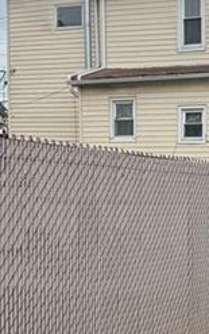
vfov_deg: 25.5
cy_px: 284
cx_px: 231
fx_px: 718
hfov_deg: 16.1
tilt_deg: -4.9
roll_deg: -1.2
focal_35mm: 79
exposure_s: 1/3584
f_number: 1.78
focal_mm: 6.76
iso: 80
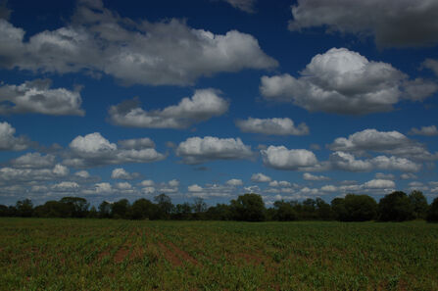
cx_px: 219
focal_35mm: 42
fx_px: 510
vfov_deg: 31.8
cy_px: 146
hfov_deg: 46.4
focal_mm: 28
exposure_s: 1/1000
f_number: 11
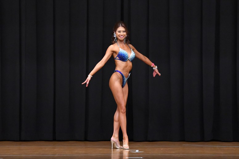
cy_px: 80
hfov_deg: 9.2
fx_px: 1493
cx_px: 120
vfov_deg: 6.1
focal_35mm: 225
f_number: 5.6
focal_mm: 150
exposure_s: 1/400
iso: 8000
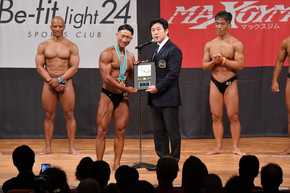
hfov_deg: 8.6
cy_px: 96
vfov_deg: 5.7
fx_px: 1932
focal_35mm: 240
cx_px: 145
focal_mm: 160
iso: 7200
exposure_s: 1/400
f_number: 5.6
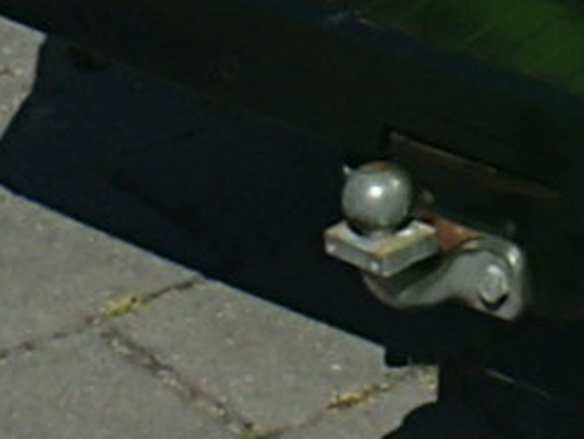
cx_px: 1330
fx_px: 3359
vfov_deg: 6.8
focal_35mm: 199
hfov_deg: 9.1
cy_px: -854
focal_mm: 4.5
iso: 100
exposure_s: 1/500
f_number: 8
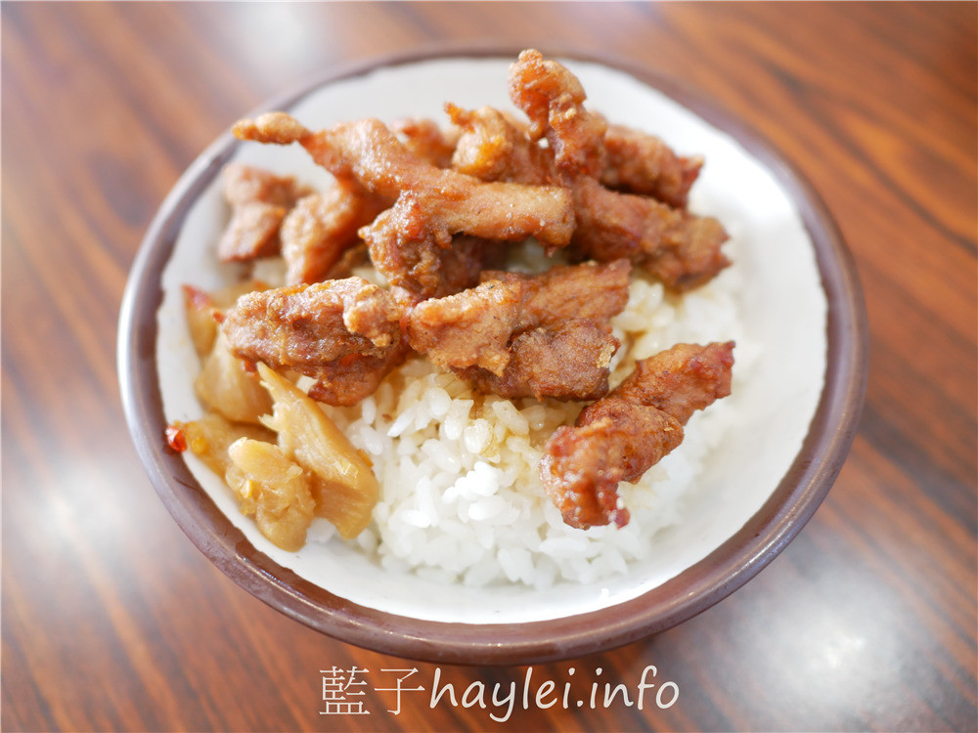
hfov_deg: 60.0
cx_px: 489
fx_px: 848
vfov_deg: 46.8
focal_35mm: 30
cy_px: 366
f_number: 1.7
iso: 500
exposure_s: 1/60
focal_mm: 15
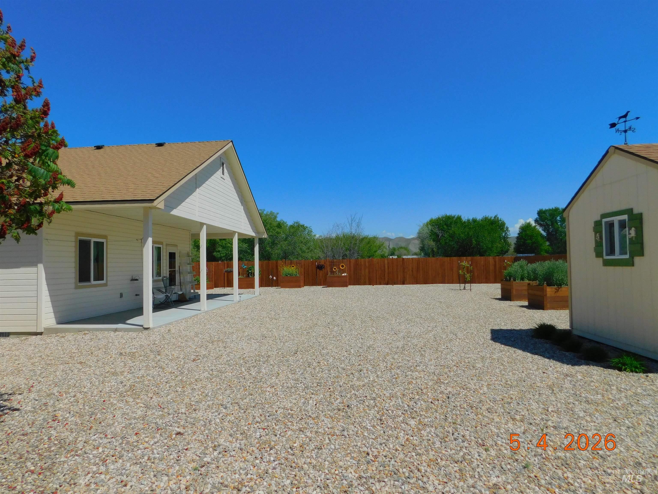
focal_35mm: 23
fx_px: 437
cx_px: 329
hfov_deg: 73.9
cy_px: 247
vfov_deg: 58.9
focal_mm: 4
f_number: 6
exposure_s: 1/800
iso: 125
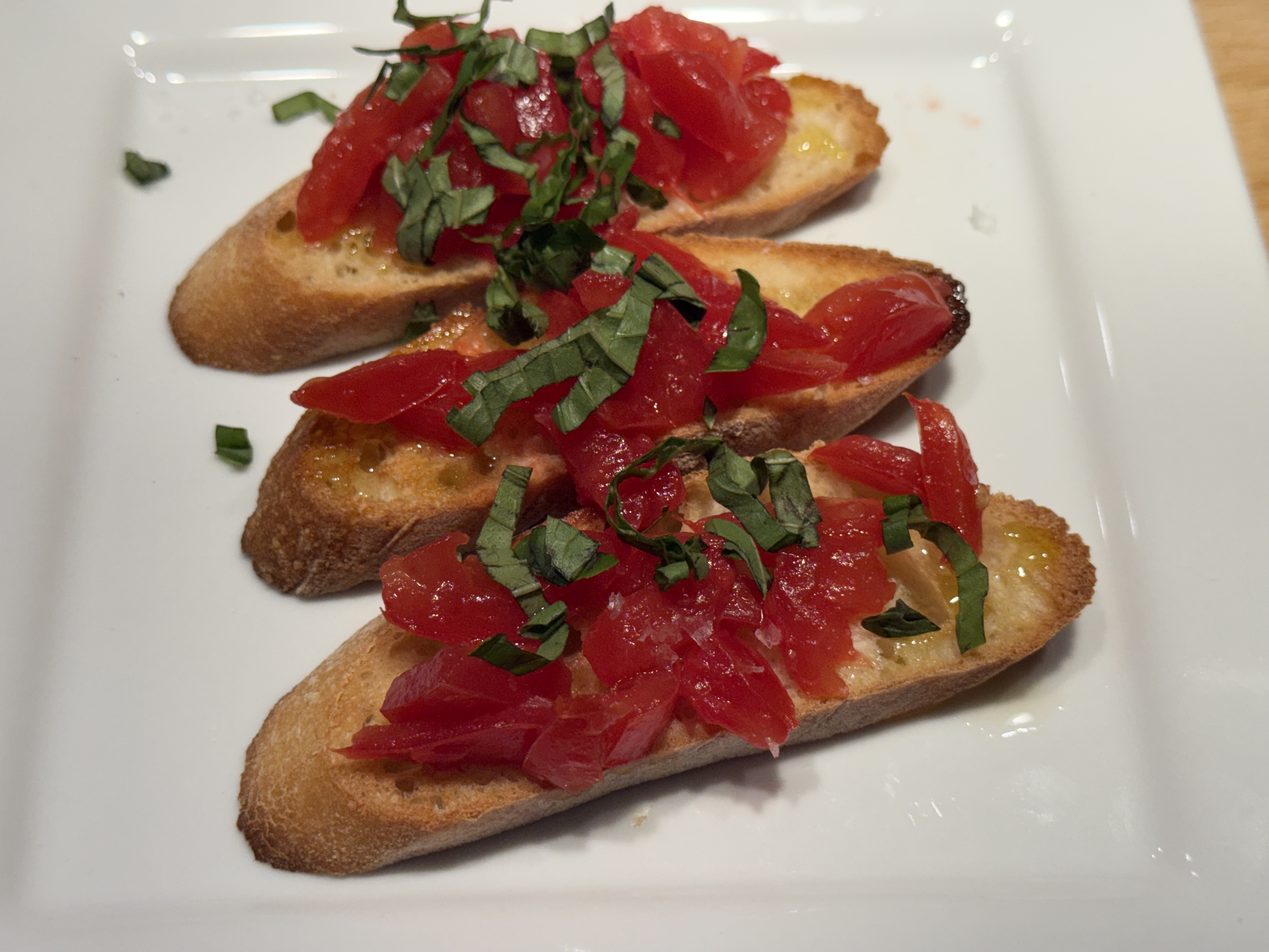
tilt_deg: -57.6
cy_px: 476
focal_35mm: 48
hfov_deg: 39.7
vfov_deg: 30.3
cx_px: 634
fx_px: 1760
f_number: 1.78
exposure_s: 1/875
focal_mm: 6.76
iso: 80
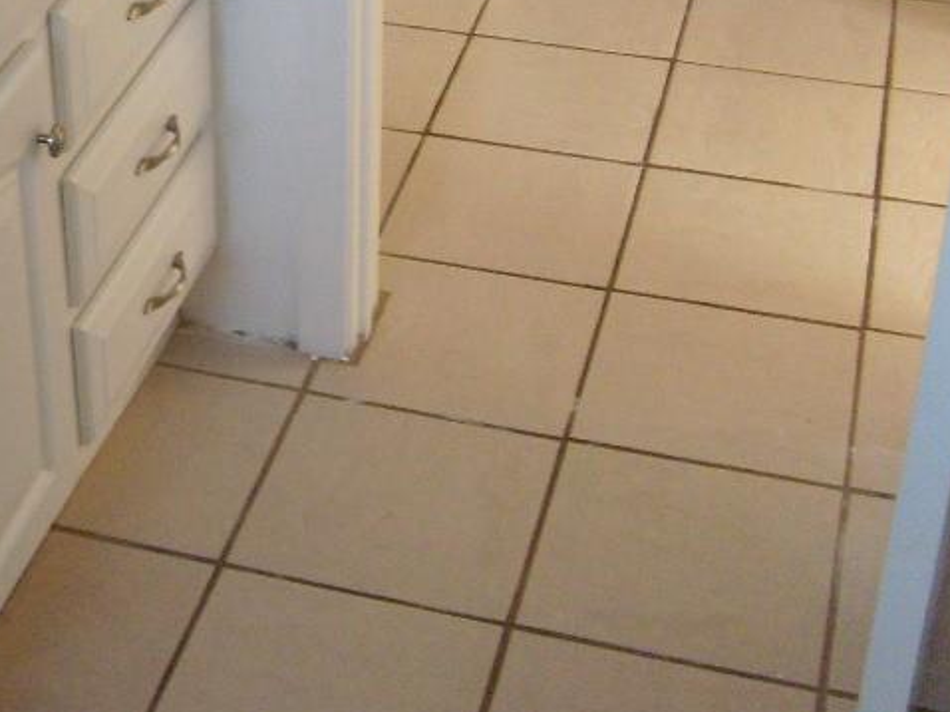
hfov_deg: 25.1
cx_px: 79
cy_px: 10
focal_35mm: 75
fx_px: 2057
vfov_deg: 19.1
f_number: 2.8
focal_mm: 5.8
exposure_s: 1/15
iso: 200
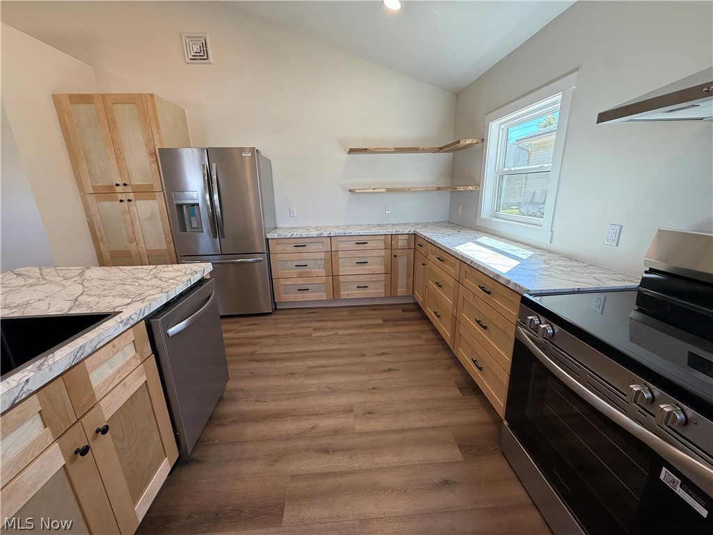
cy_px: 268
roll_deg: +1.5
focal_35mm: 14
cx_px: 356
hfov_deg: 102.1
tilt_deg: -14.8
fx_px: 288
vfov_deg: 85.7
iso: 100
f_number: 2.2
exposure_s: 1/99
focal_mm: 2.22
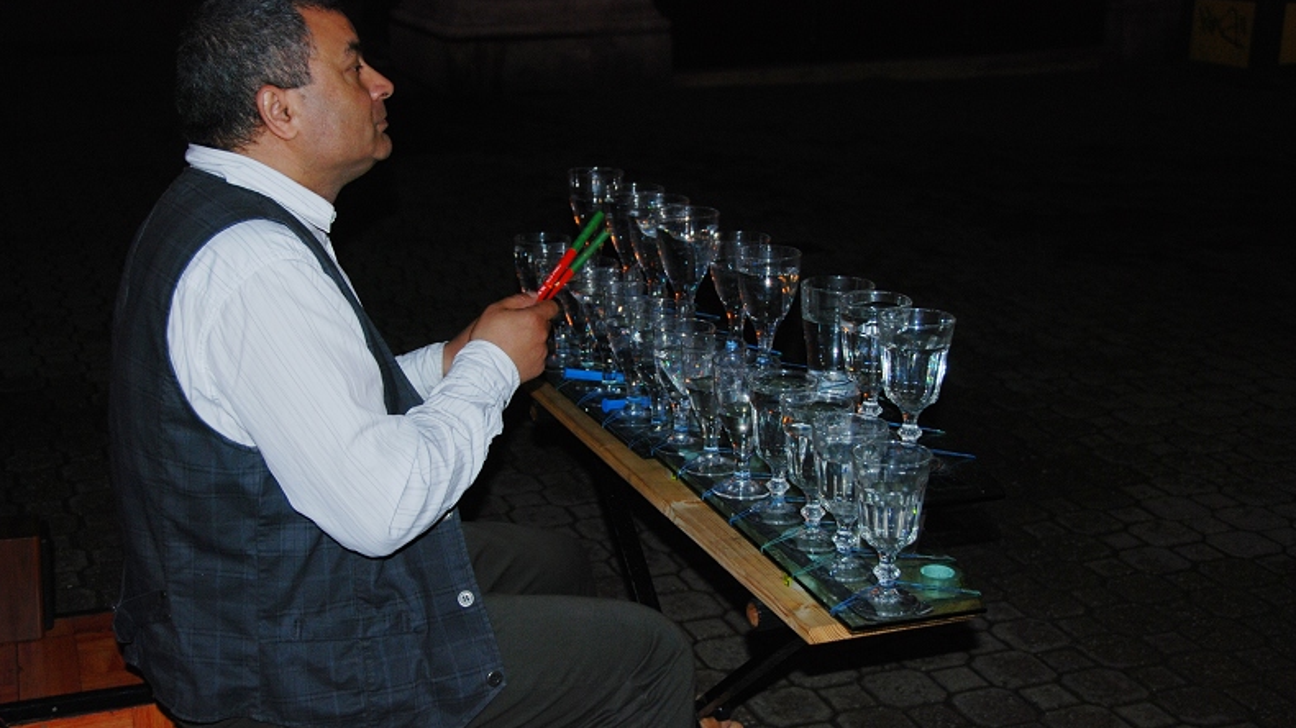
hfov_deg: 40.6
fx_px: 1752
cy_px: 371
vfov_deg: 23.5
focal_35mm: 51
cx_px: 645
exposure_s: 1/60
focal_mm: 32
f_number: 4.2
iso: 200
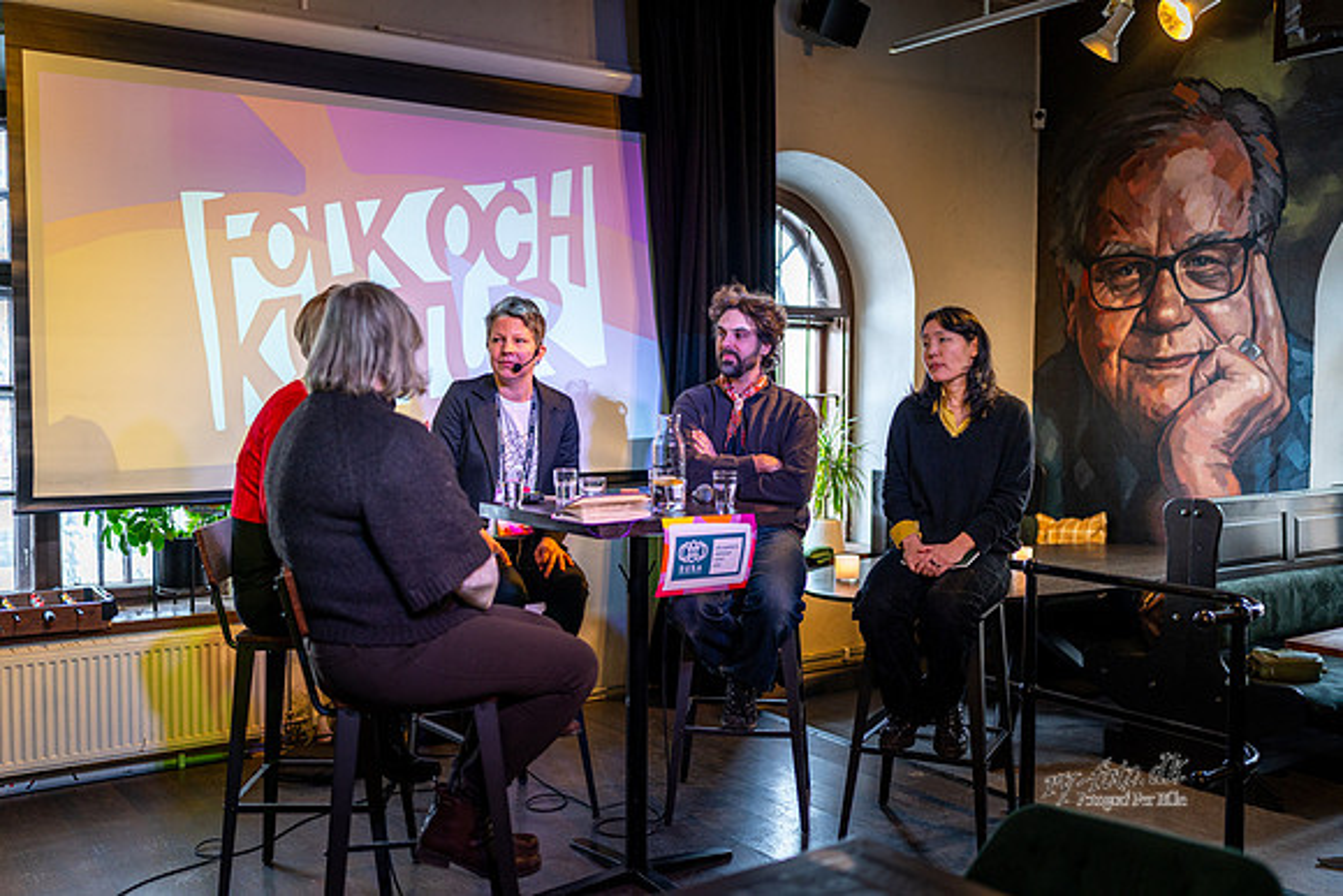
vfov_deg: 37.9
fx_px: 1306
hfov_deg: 54.4
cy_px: 448
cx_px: 672
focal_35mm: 35
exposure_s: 1/160
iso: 640
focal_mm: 35
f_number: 1.4
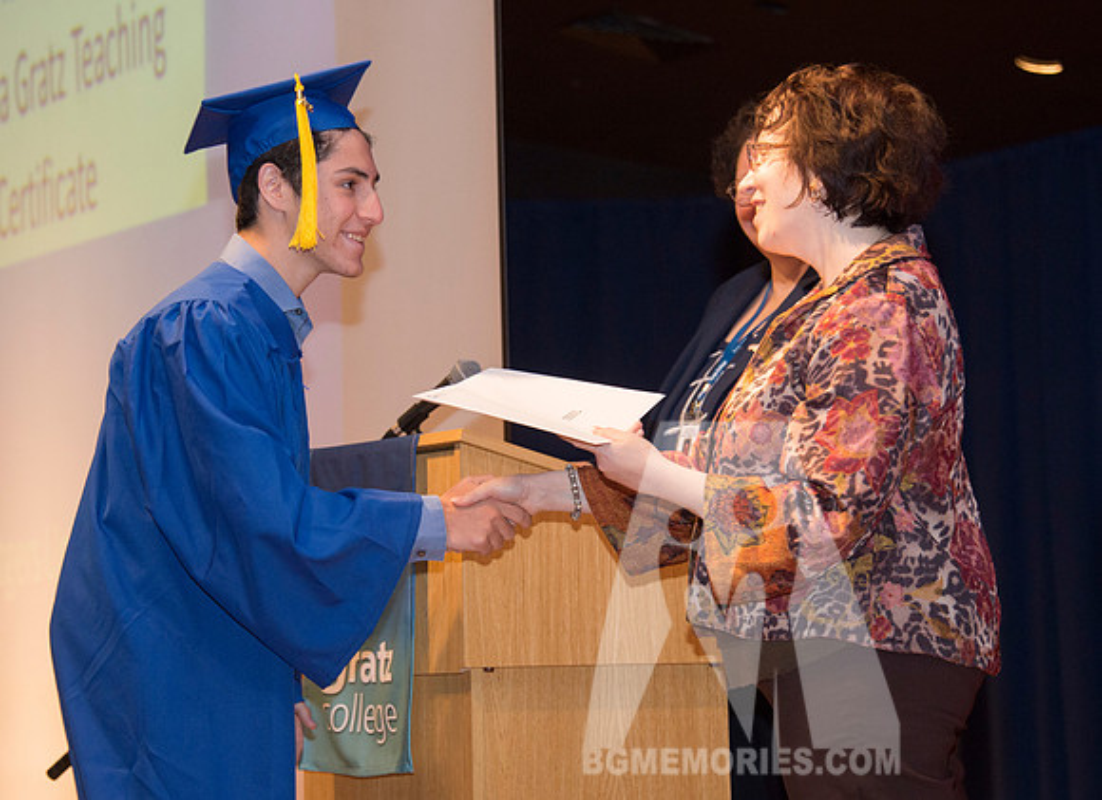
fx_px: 3859
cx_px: 577
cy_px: 405
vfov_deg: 11.8
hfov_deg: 16.2
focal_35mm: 123
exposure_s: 1/80
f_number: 5.3
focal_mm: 100
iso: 2000
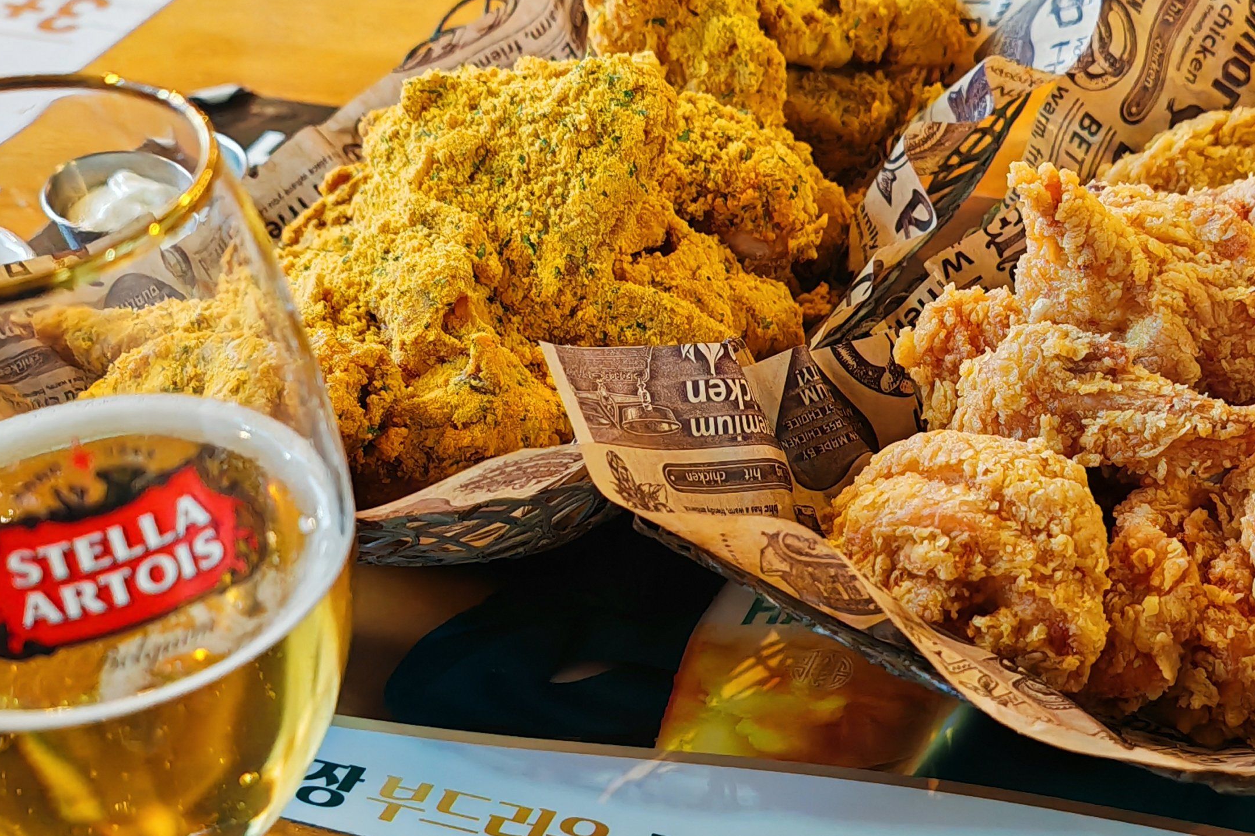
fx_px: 2300
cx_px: 763
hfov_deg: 30.4
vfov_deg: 20.6
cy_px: 536
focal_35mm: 66
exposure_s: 1/60.2
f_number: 1.6
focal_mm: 7.62
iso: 640
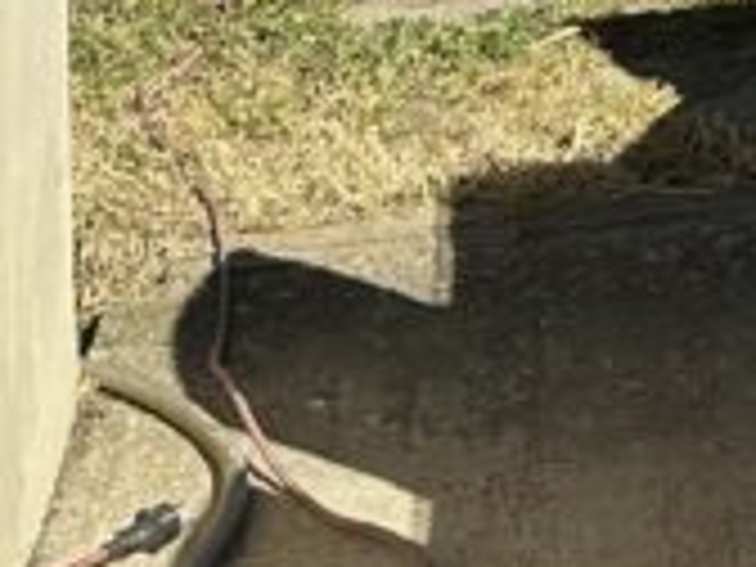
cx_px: 1656
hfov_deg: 11.7
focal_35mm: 146
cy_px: -927
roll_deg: +0.3
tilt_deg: -0.8
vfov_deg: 8.9
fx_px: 3189
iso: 80
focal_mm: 6.86
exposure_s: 1/3155
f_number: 1.78
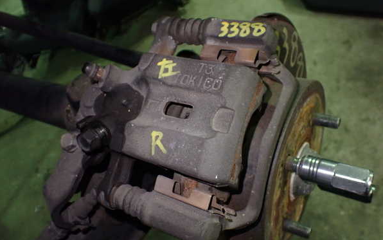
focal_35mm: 32
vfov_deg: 39.5
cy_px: 124
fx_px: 334
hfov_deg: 59.6
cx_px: 192
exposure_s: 1/60
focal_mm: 5.4
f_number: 2.3
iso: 800
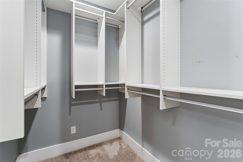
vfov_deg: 73.4
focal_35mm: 16
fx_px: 109
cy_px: 81
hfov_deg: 96.4
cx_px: 122
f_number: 13
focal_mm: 16.1
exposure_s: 1/3.33
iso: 400
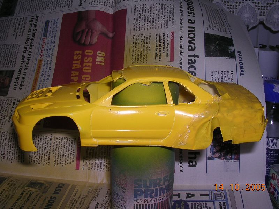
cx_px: 140
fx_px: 306
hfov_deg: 49.0
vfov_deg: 37.7
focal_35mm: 38
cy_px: 104
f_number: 5.6
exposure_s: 1/60.1
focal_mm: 5.8
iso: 100
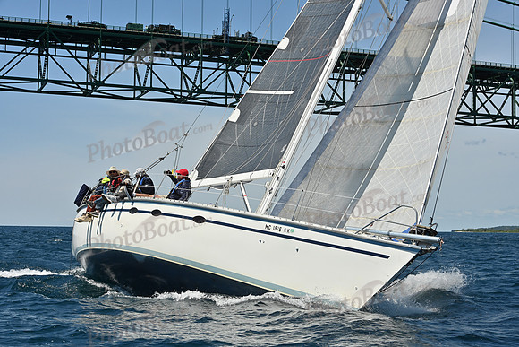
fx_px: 1009
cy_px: 174
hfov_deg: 28.8
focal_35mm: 70
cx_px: 260
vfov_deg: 19.5
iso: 320
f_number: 11
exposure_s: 1/1000
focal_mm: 70
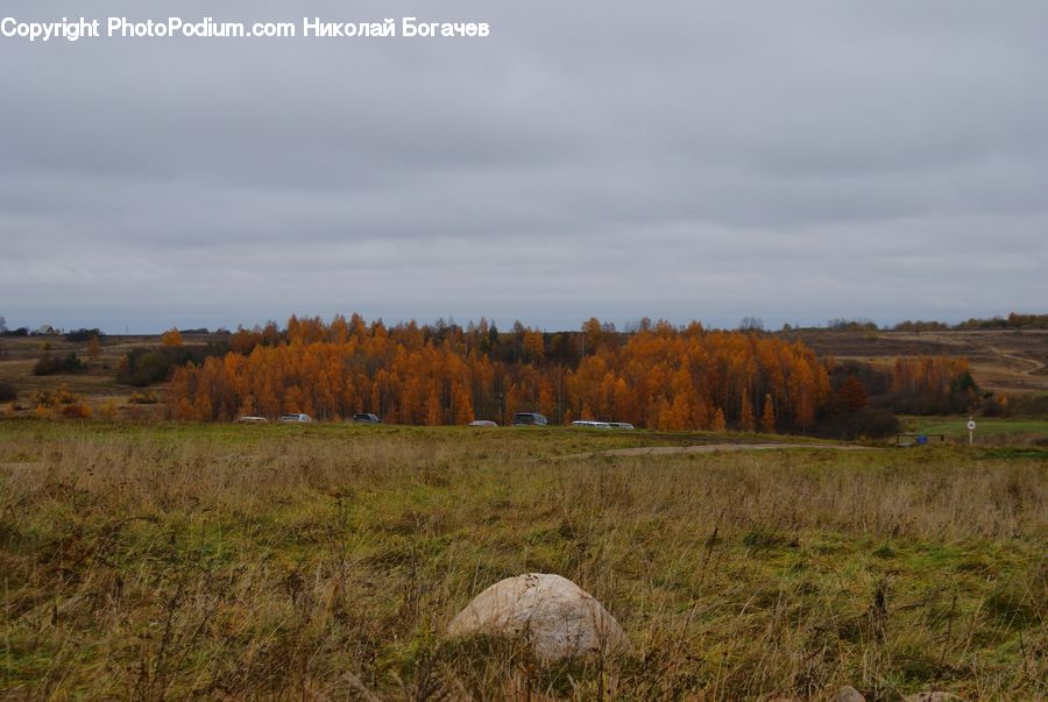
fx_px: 2405
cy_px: 351
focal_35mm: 82
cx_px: 524
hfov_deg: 24.6
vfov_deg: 16.6
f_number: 6.3
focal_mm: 55
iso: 100
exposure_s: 1/100
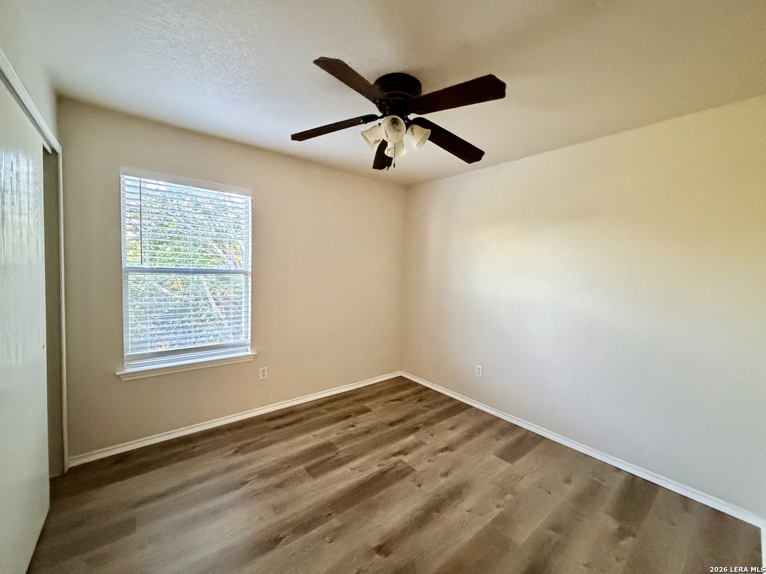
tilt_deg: -2.4
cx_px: 383
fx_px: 310
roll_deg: -1.1
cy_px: 287
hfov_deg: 102.1
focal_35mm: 14
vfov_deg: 85.7
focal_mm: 2.22
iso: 800
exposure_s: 1/60
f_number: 2.2
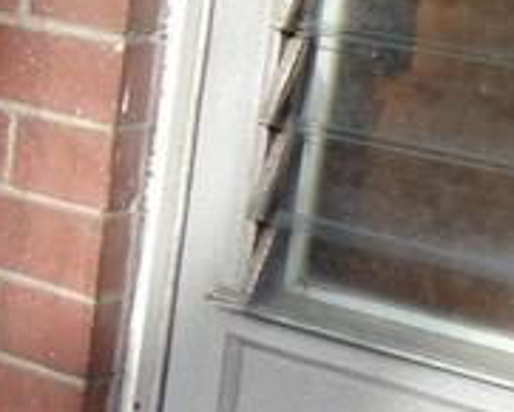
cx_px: -855
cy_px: 77
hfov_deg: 11.4
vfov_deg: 12.1
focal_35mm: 127
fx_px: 1933
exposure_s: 1/125
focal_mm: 4.1
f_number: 3.5
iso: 80
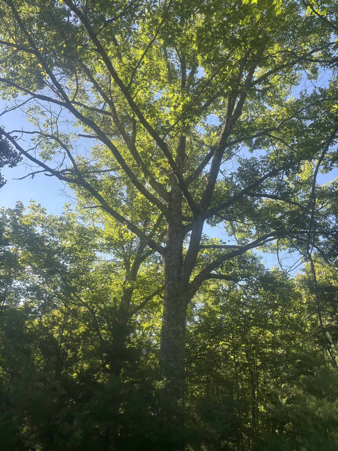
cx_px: 169
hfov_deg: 53.1
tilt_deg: +31.1
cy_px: 226
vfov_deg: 67.3
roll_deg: -1.0
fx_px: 338
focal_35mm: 26
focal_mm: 5.96
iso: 50
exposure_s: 1/641
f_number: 1.6
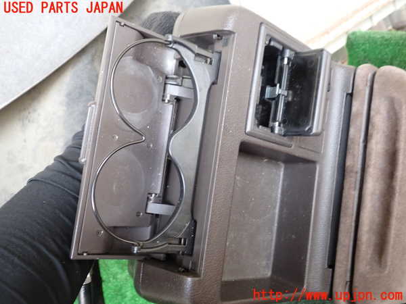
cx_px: 203
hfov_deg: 60.0
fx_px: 352
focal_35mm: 30
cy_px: 152
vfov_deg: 46.8
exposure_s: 1/40
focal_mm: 5.4
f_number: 2.3
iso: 200
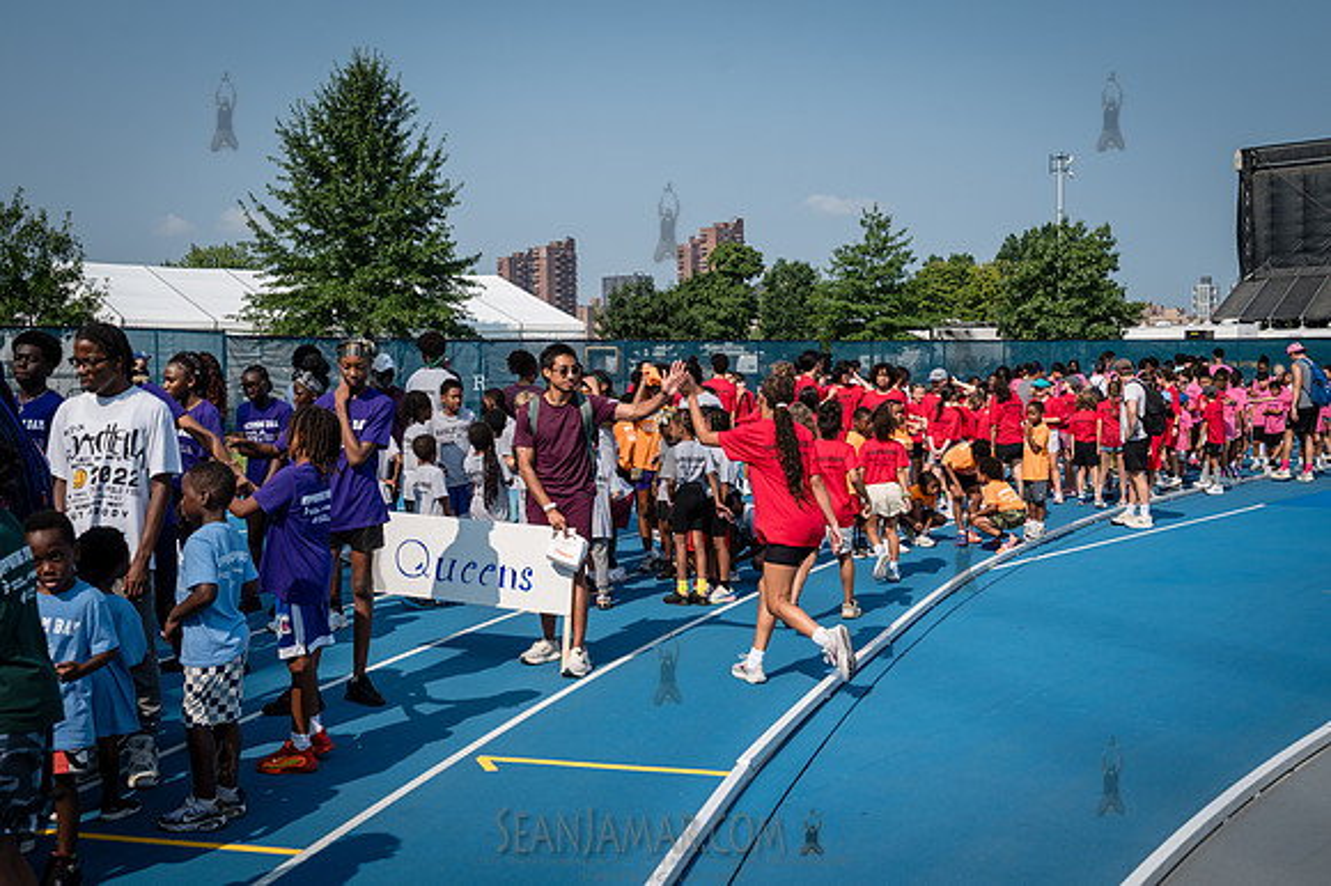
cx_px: 666
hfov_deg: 49.6
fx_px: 1441
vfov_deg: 34.2
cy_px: 443
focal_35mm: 39
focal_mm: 35
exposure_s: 1/800
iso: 100
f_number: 5
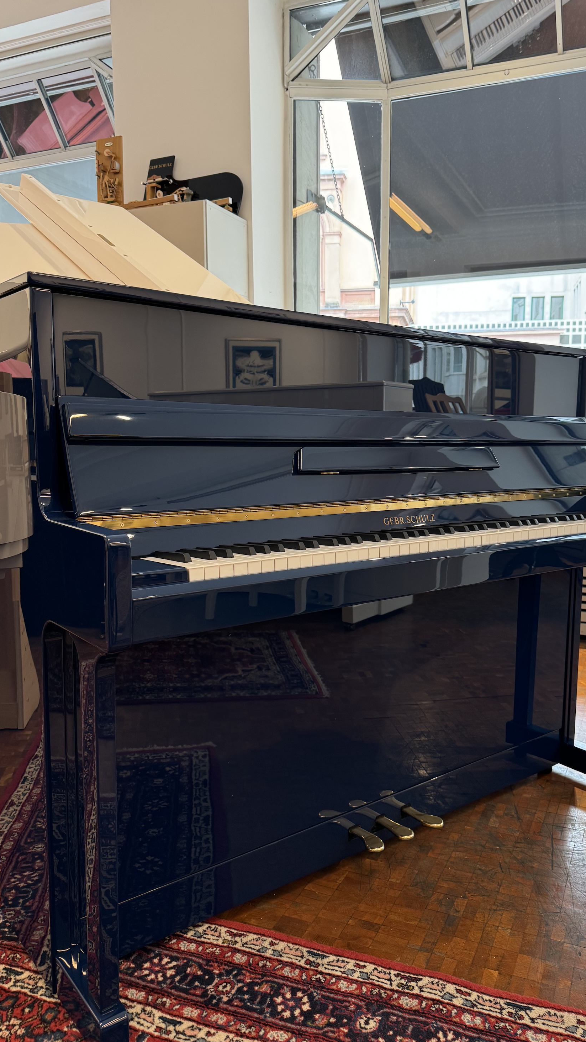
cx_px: 339
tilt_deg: -4.8
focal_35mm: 27
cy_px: 524
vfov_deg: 69.9
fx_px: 746
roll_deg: -0.4
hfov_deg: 42.8
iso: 125
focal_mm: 6.76
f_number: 1.78
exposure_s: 1/50
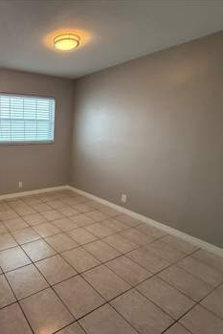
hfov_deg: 54.3
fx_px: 186
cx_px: 24
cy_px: 170
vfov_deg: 83.9
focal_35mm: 20
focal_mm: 2.22
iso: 250
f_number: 2.2
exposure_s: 1/120
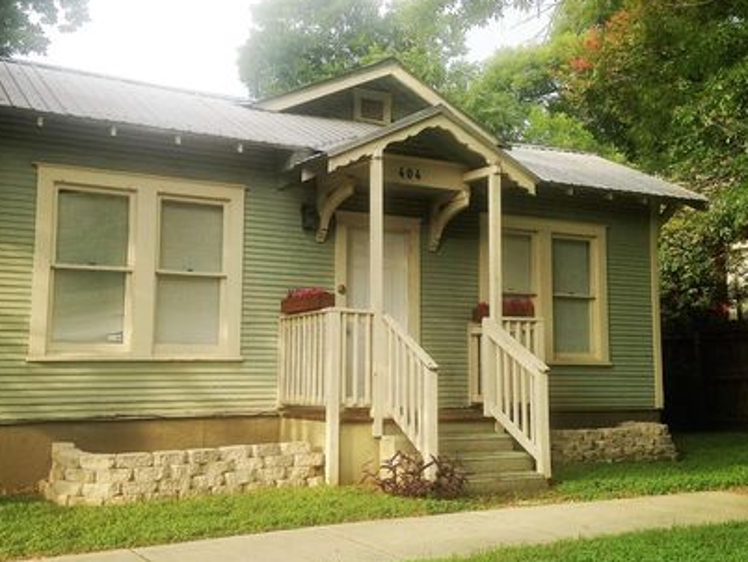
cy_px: 263
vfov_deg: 35.2
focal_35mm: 41
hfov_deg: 45.7
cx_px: 363
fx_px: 886
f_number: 2.4
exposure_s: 1/414
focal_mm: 4.12
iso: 50
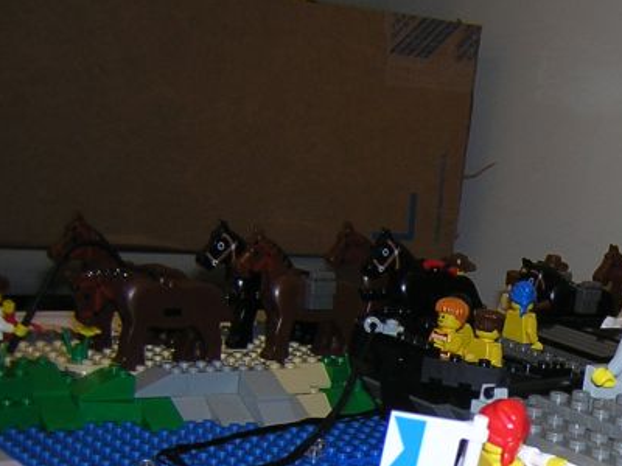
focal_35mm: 72
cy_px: 387
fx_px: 1294
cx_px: 594
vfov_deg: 20.2
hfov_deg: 25.9
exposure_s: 1/60.1
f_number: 2.6
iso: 100
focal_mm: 4.7
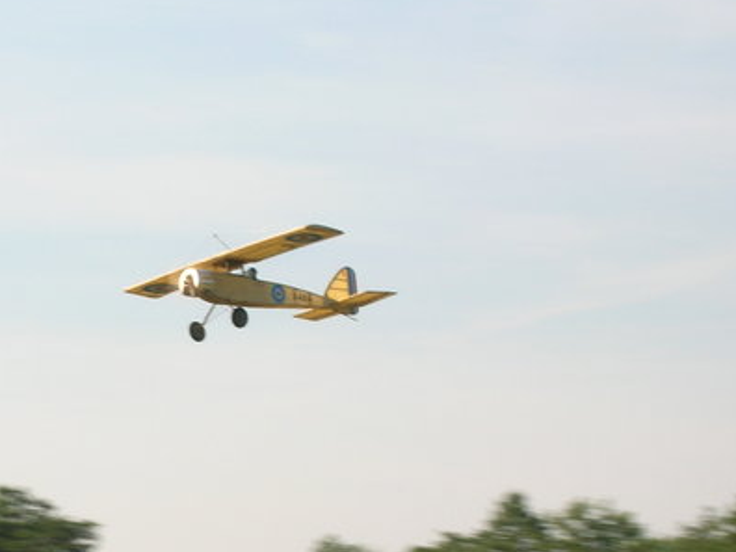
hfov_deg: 9.6
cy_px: 381
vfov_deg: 7.2
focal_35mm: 206
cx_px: 85
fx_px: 4380
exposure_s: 1/83
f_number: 8.2
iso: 50
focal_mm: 17.1
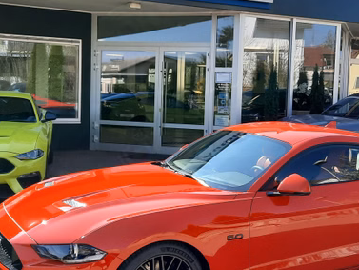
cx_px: 212
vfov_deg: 27.5
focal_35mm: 53
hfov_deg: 36.1
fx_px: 550
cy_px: 125
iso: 32
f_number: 2
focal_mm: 4.6
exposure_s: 1/452
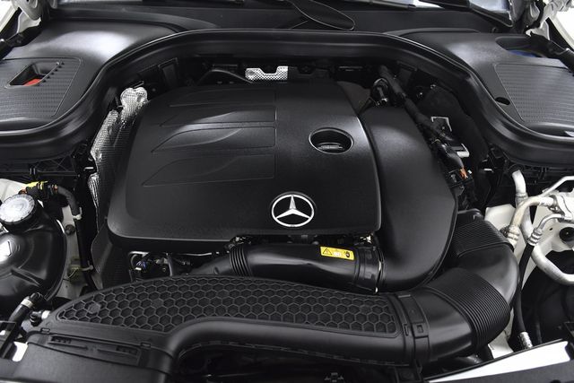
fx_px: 431
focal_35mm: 27
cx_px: 287
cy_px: 192
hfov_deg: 67.4
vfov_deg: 48.0
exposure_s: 1/80
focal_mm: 18
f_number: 4
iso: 1250
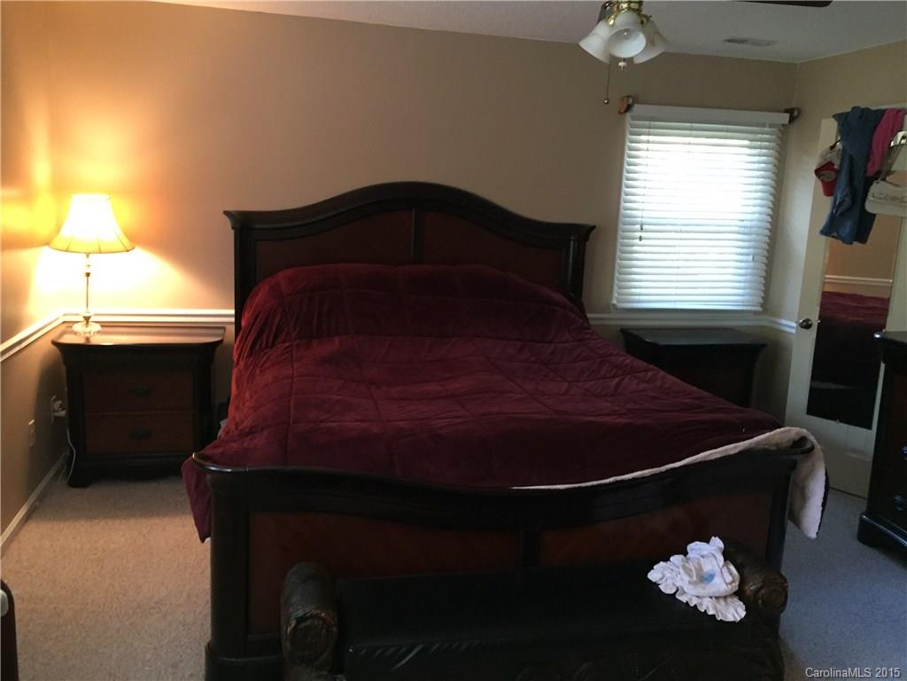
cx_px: 454
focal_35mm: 29
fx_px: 760
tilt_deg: -8.7
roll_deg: -1.6
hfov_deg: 61.7
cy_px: 340
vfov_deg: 48.2
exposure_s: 1/24
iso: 250
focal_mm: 4.15
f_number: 2.2
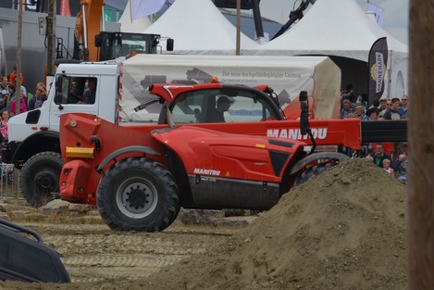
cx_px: -12
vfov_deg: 6.8
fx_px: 2448
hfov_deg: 10.0
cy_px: 100
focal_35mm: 203
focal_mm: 62
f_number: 5.6
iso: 100
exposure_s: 1/500
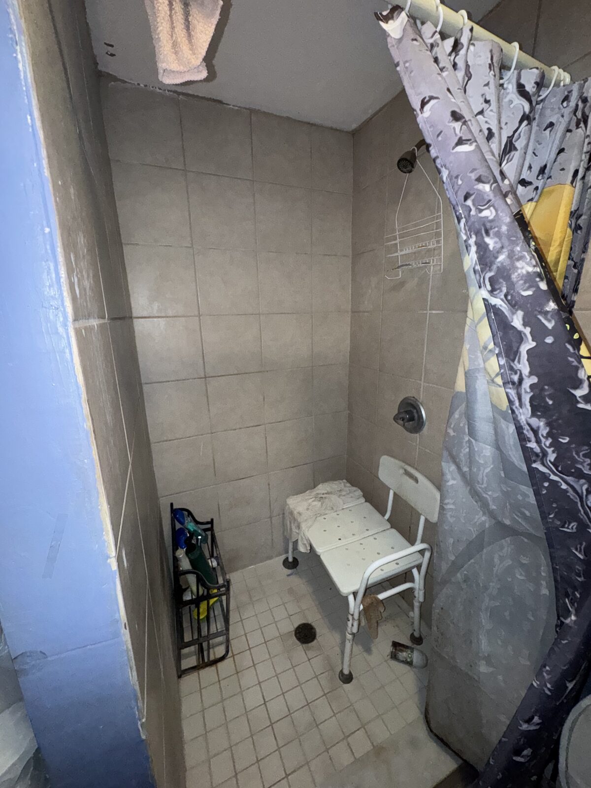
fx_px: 319
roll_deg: +1.4
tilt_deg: -15.1
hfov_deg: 85.7
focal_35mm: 14
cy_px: 394
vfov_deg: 102.1
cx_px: 296
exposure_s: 1/60
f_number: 2.2
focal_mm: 2.22
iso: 320
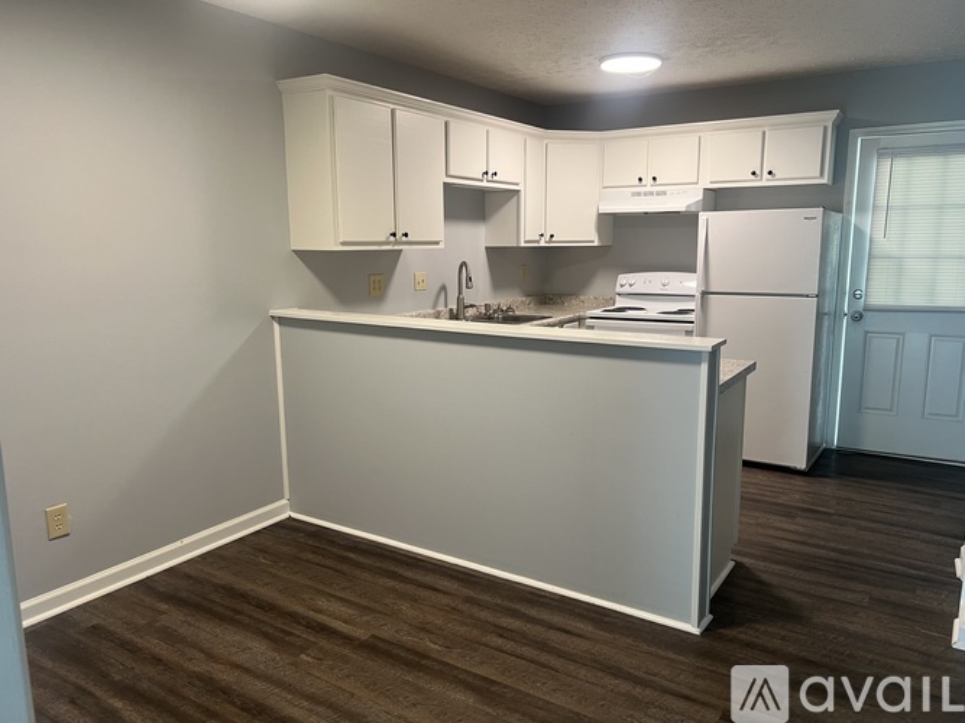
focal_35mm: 26
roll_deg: -0.2
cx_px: 482
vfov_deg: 53.0
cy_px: 362
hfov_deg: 67.3
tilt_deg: -10.7
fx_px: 725
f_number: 1.5
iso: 80
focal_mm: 5.7
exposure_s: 1/60
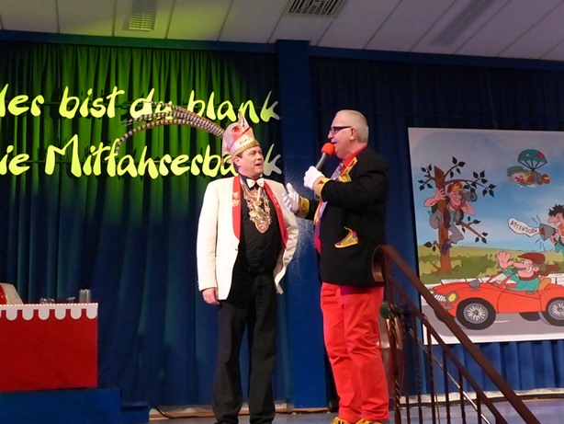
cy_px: 212
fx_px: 815
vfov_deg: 29.1
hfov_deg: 38.2
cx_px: 282
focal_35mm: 50
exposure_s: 1/200
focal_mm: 9.1
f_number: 4
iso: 1600
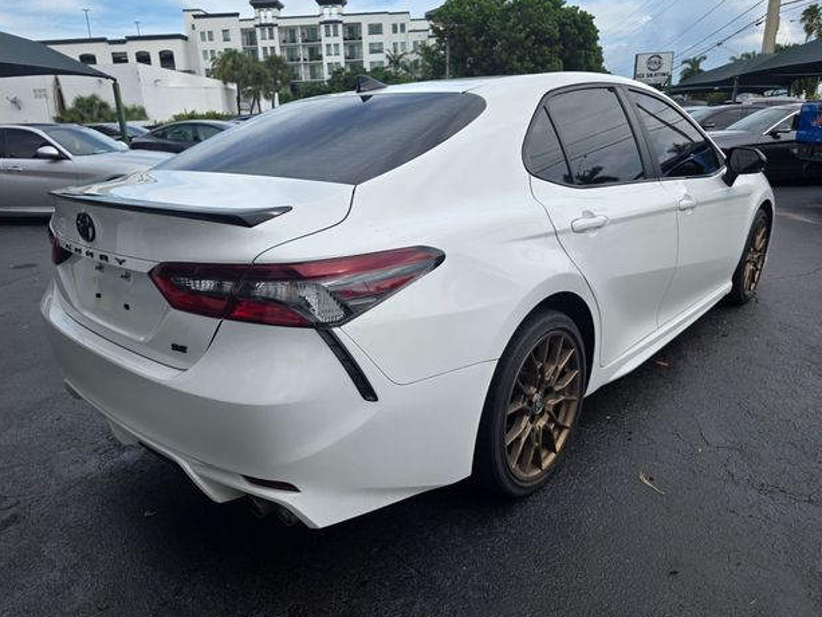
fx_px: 570
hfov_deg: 71.6
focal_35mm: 24
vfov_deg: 56.8
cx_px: 394
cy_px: 313
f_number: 1.7
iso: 80
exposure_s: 1/3891
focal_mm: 6.3
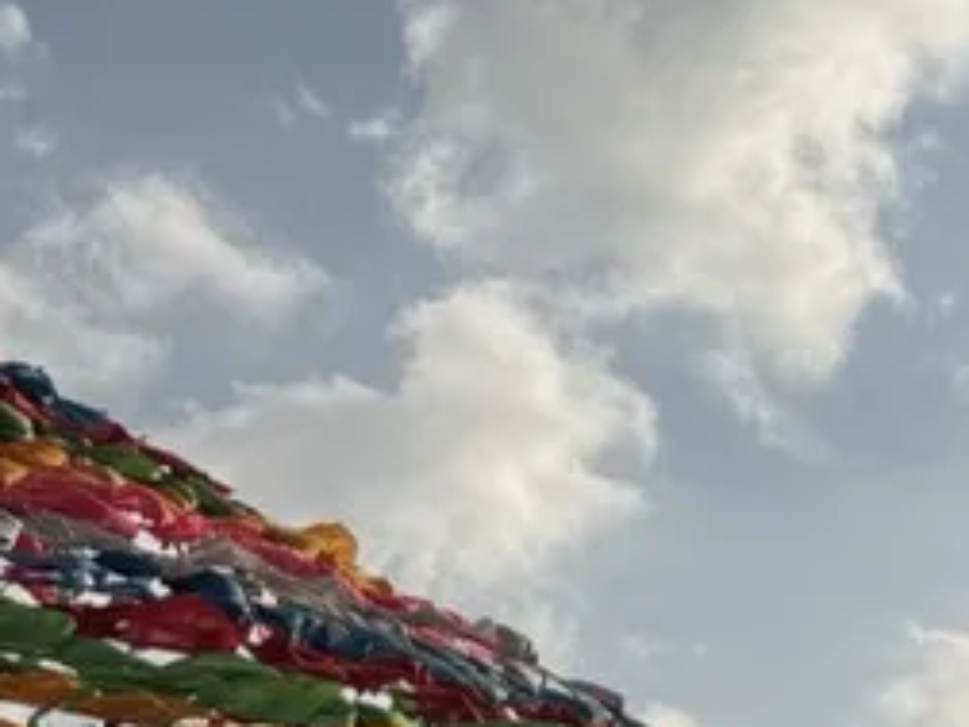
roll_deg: -0.5
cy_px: 135
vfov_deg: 12.1
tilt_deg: +25.9
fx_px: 3415
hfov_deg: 14.3
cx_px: -754
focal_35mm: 122
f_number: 1.78
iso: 80
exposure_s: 1/9009
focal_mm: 6.76
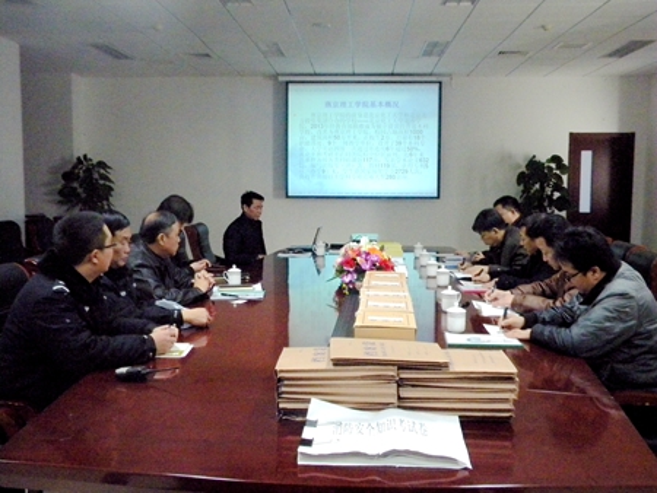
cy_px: 246
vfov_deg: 39.7
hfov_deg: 51.3
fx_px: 684
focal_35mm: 36
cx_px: 328
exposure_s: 1/43.2
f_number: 3.7
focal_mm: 6.4
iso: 800
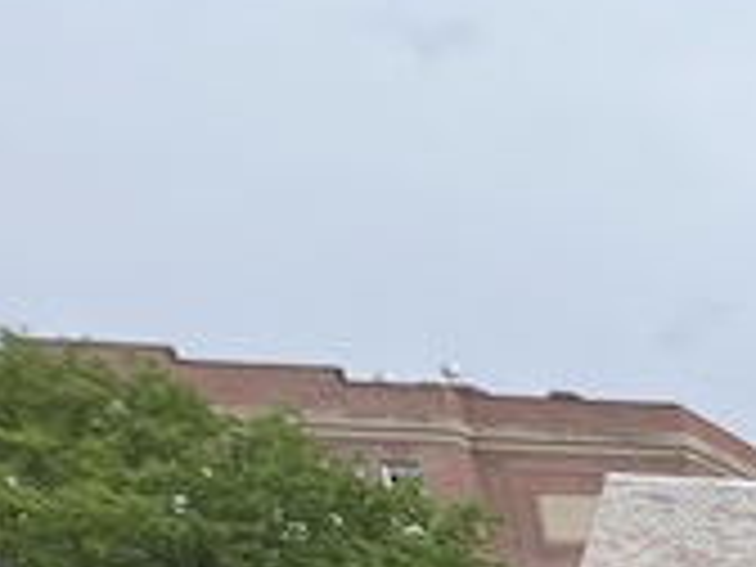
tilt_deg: -21.6
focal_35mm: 62
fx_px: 1354
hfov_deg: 19.1
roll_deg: -1.1
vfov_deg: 15.5
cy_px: 1287
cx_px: 1503
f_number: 1.8
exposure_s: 1/630
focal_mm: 1.57
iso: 32
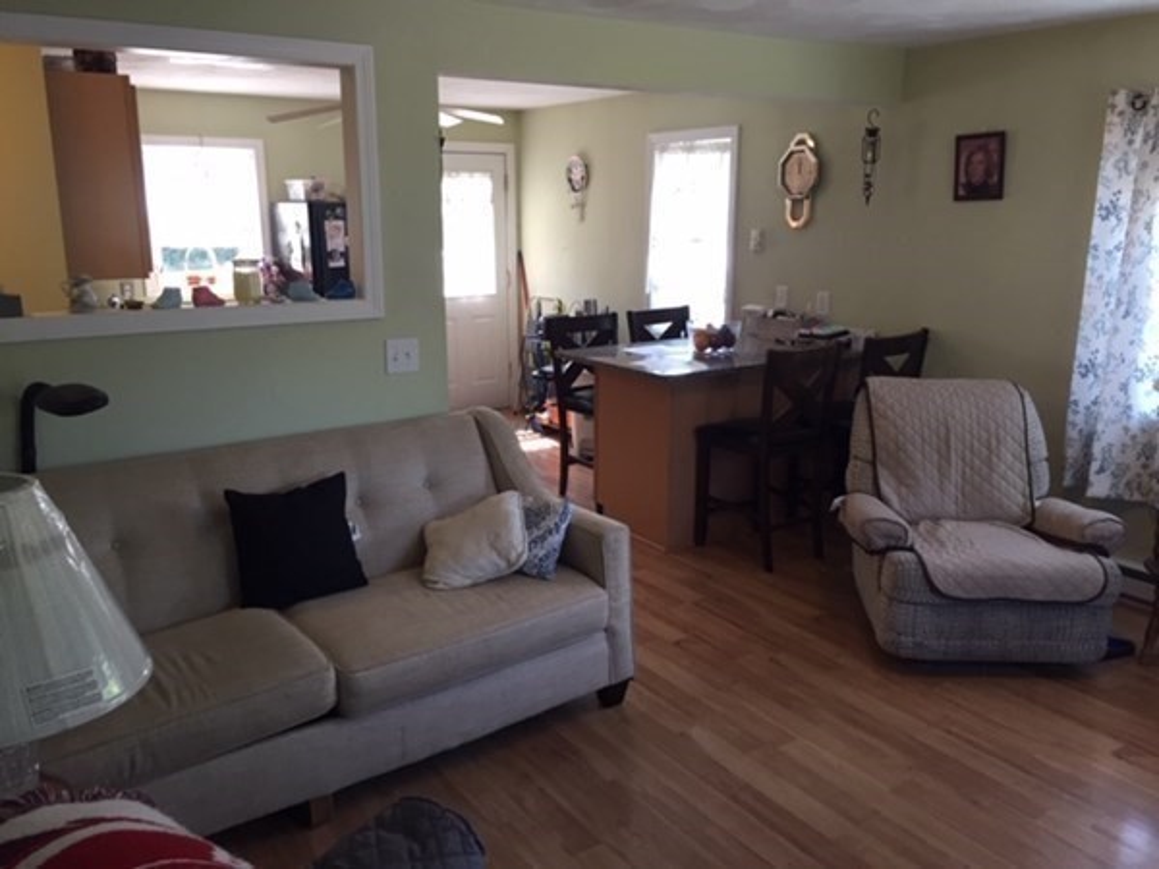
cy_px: 434
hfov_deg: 61.7
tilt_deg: -13.6
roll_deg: -0.4
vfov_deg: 48.2
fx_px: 971
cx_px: 580
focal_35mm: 29
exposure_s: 1/30
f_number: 2.2
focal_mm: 4.15
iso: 40
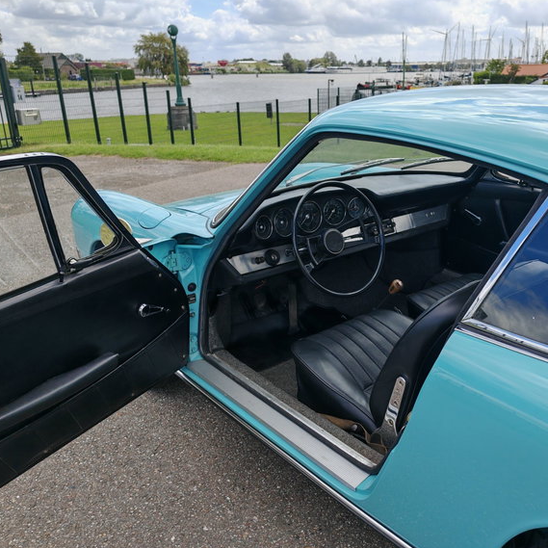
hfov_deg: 52.1
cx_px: 332
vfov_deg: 52.5
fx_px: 555
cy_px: 273
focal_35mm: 31
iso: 50
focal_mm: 5.4
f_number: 1.6
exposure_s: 1/1700
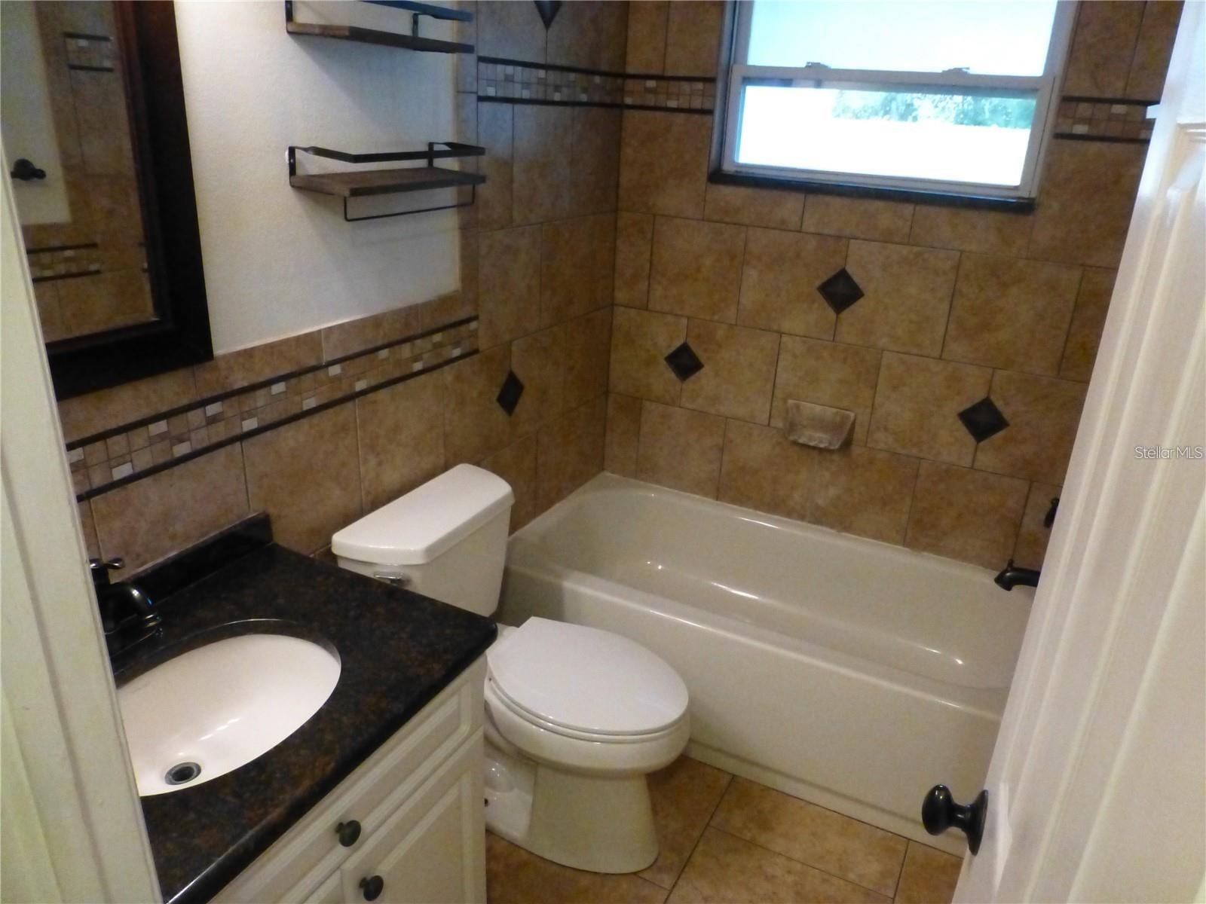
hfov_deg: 71.6
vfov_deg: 56.8
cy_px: 452
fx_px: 836
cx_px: 603
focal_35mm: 24
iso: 1600
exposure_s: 1/125
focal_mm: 4.3
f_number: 3.3
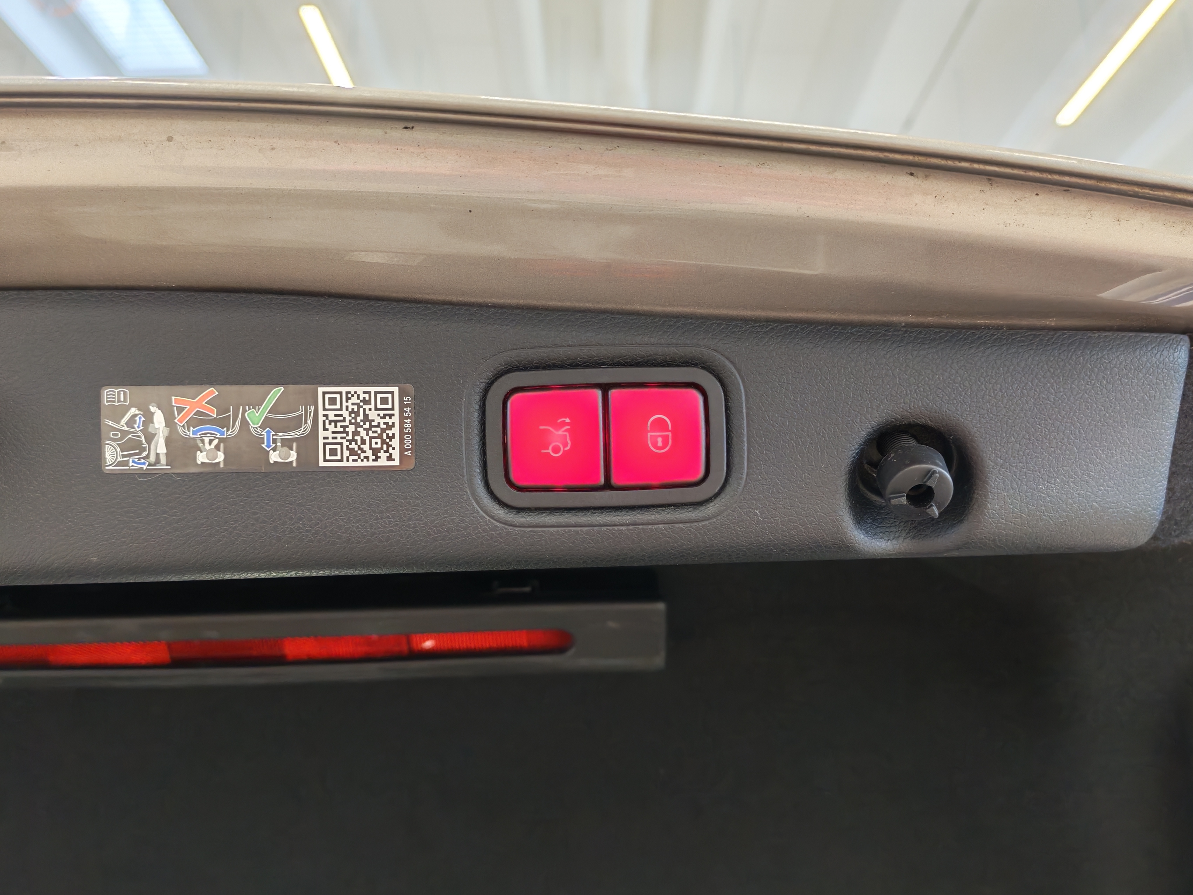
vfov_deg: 44.2
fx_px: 1103
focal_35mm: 32
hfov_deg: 56.8
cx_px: 596
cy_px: 448
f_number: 1.9
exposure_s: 1/100
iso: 601
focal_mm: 6.12
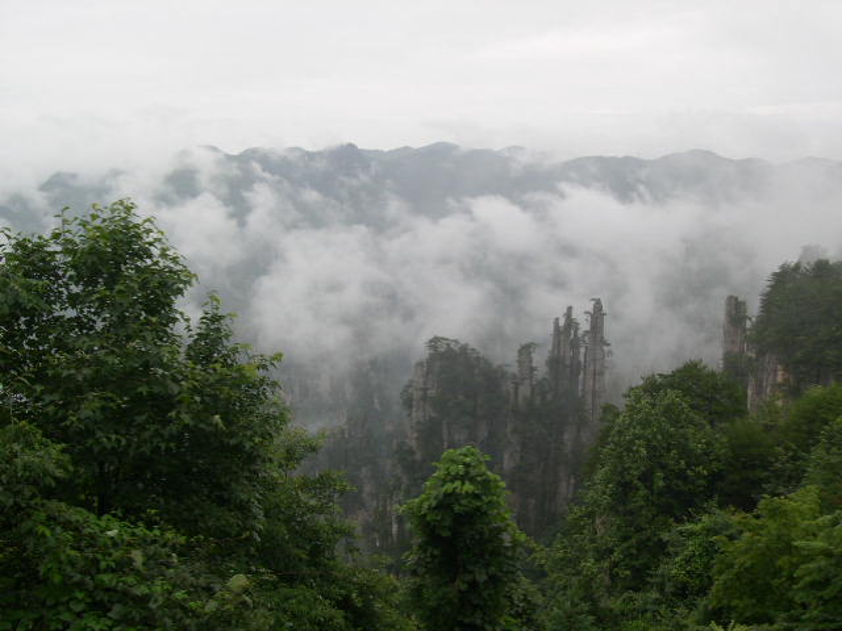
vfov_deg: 37.7
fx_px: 924
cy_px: 316
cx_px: 421
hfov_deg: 49.0
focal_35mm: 38
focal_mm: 8
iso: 100
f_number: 7.6
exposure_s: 1/126
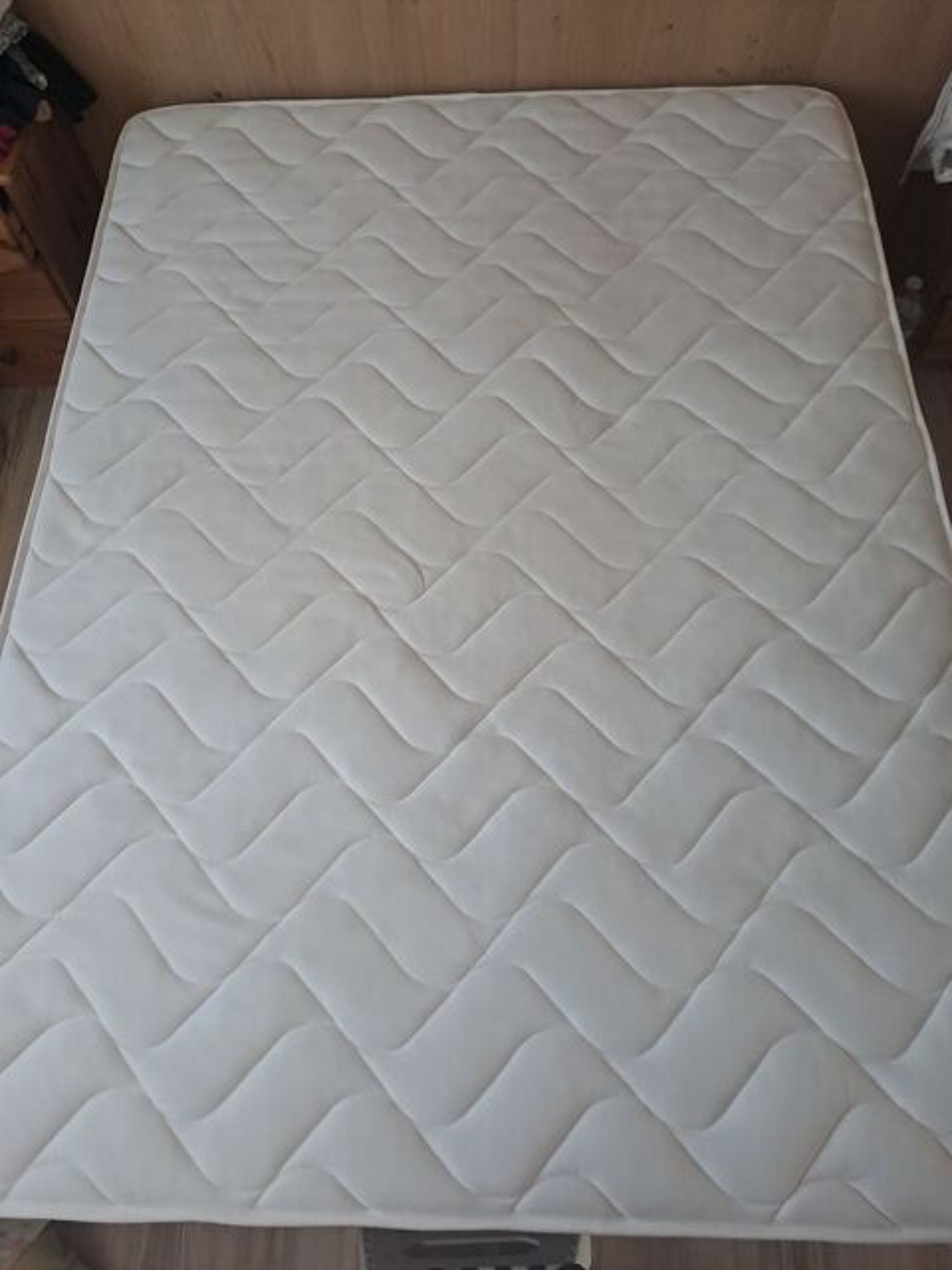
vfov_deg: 69.4
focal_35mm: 25
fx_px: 917
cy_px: 635
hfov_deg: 54.9
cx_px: 476
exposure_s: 1/60
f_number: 1.8
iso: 250
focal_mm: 4.65
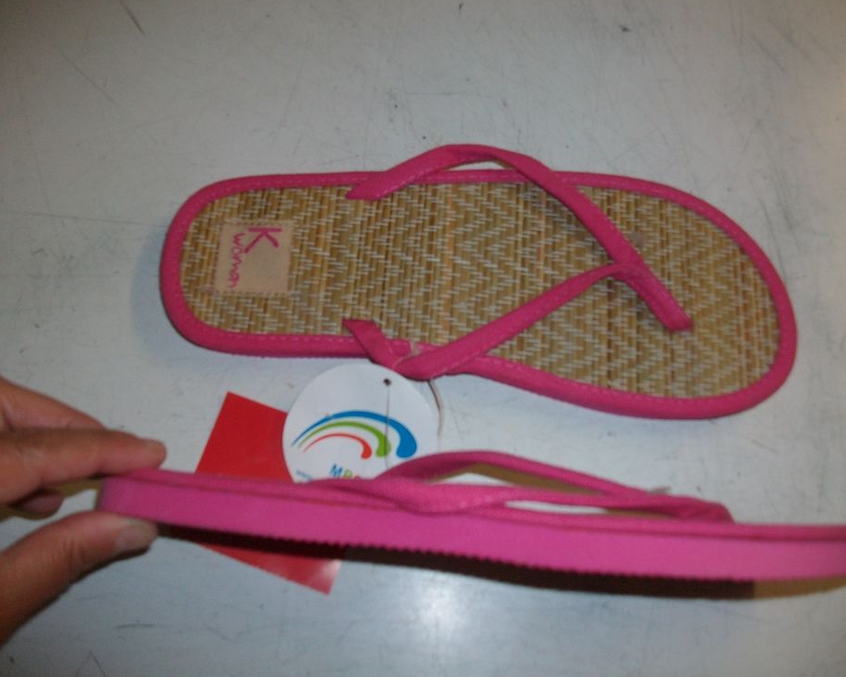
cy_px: 342
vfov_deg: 43.3
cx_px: 455
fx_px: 851
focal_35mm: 34
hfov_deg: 52.8
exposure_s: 1/40
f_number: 2.9
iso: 125
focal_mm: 5.7
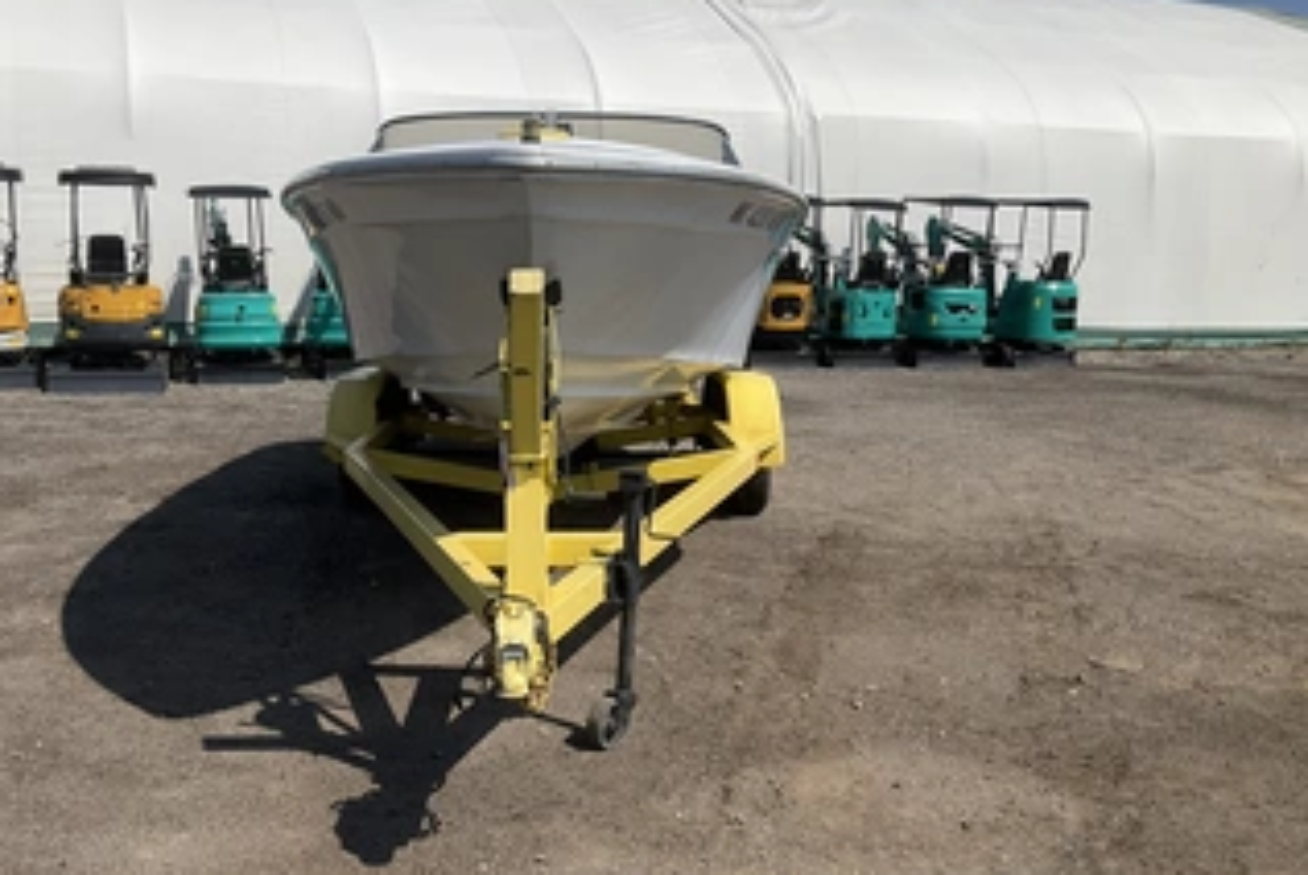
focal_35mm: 38
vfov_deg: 35.1
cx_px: 532
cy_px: 429
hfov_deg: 50.4
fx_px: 1382
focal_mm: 3
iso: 25
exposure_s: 1/4065
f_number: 1.8
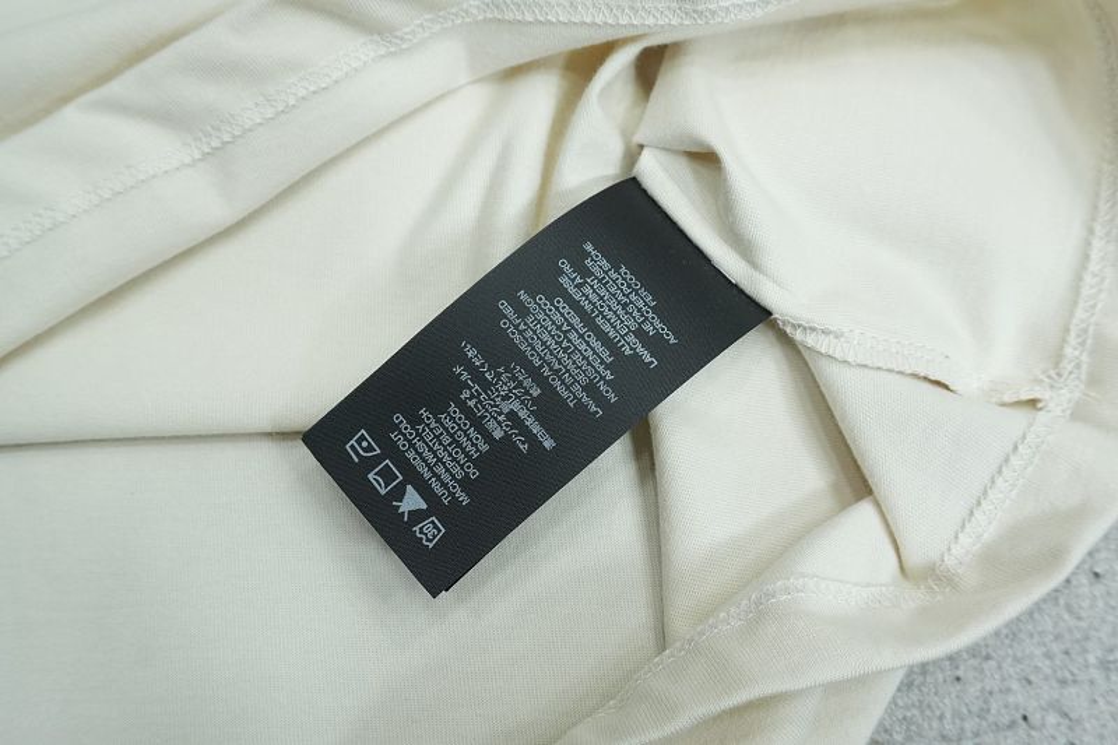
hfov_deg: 53.1
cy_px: 372
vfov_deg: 36.9
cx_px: 559
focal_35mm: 36
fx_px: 1118
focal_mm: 24
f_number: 8
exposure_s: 1/160
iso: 1000
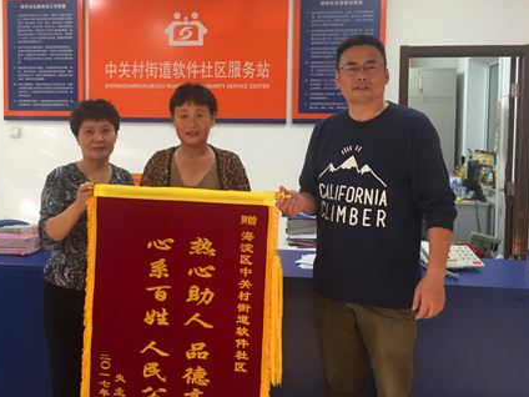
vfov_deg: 35.0
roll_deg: -1.0
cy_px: 160
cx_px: 218
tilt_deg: -3.8
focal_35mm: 41
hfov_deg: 45.6
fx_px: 627
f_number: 2.2
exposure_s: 1/33
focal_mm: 4.15
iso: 160
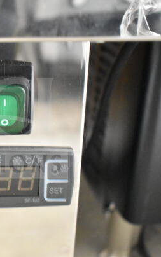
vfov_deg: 34.0
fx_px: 421
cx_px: -4
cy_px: 128
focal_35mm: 60
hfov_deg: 20.9
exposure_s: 1/40
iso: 9000
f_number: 4
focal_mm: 26
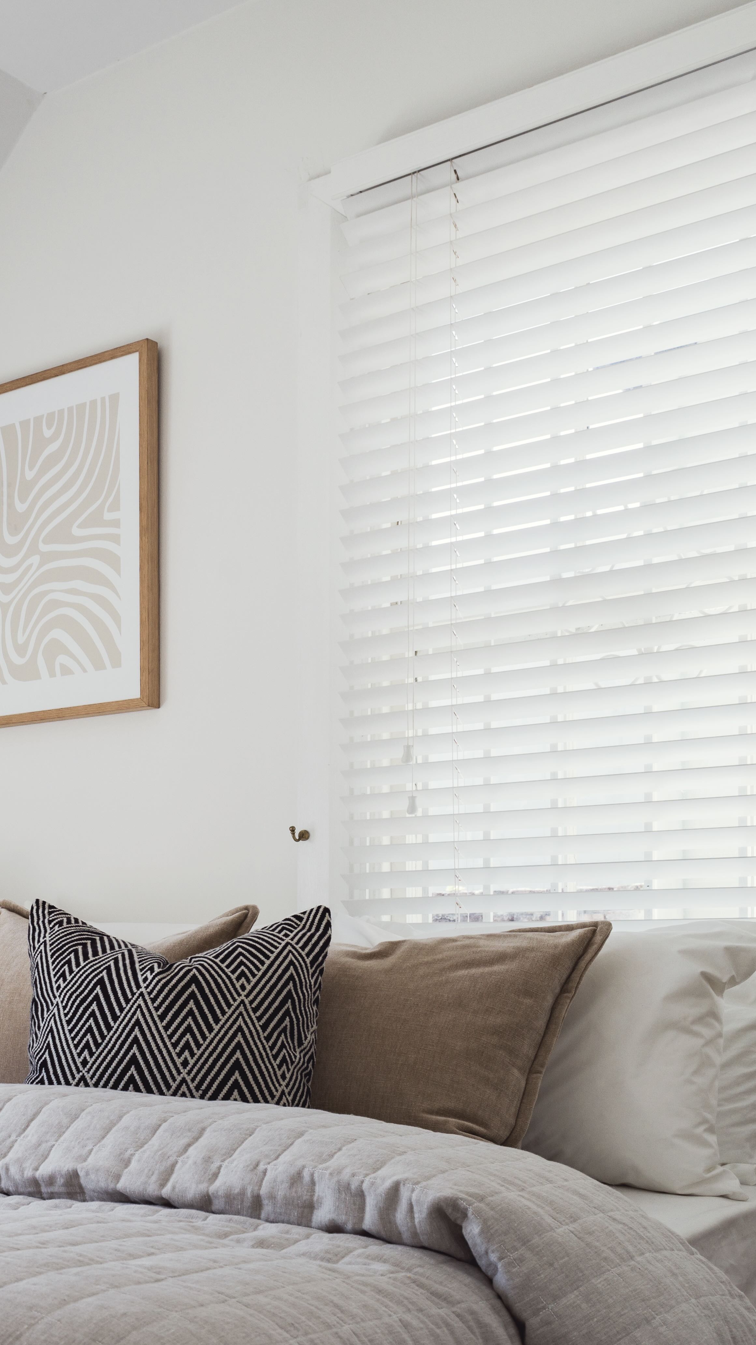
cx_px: -483
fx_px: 1247
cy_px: 730
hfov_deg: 23.6
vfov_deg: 56.5
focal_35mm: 35
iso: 100
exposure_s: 1/60
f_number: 8
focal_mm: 21
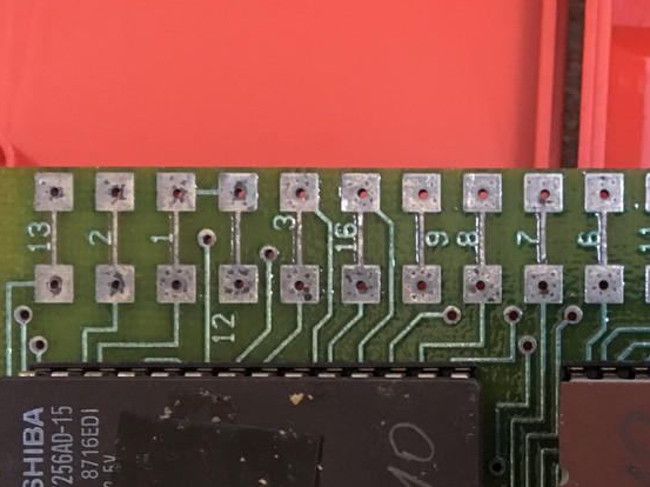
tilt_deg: -78.9
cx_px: 528
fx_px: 1051
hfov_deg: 33.3
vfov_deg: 25.7
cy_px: 367
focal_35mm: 56
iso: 400
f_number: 2.2
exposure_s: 1/17
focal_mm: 4.15
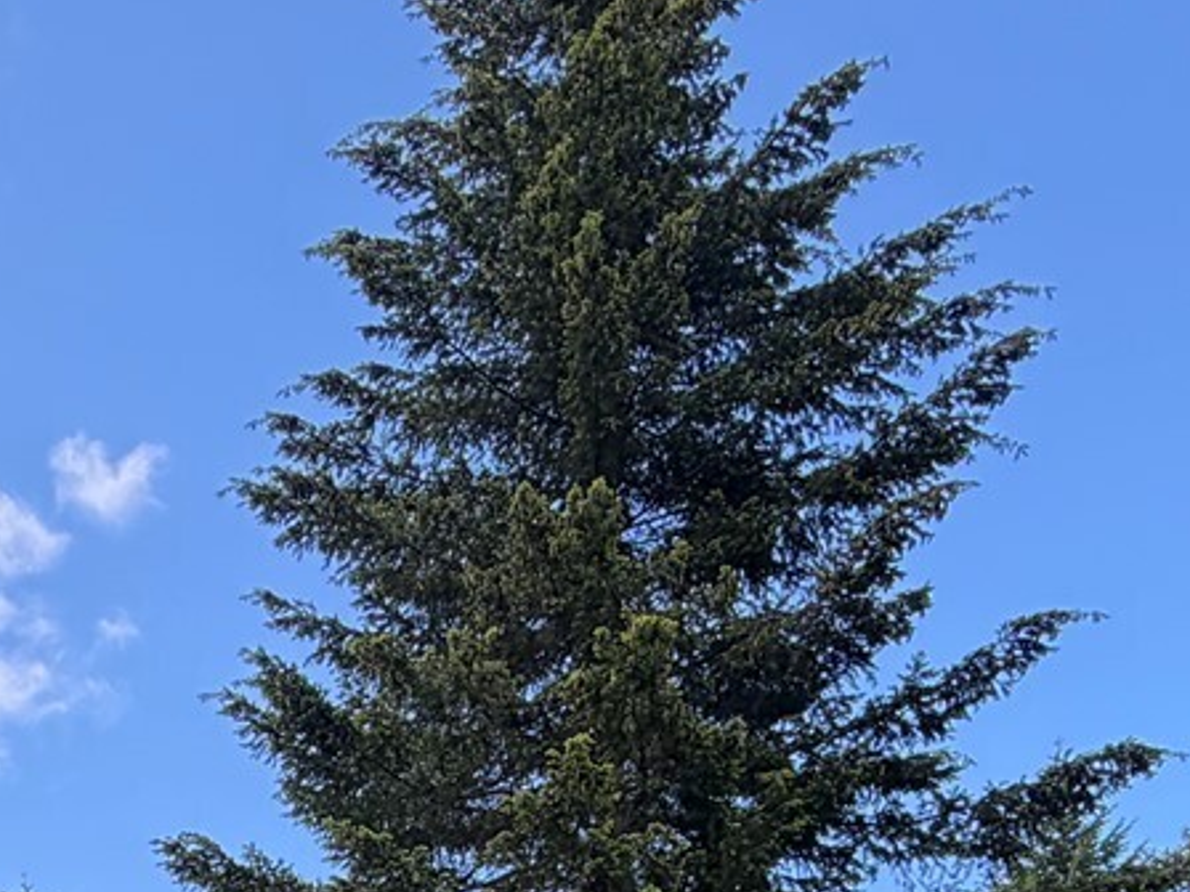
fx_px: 1719
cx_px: 0
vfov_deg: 22.3
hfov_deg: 34.7
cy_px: 1436
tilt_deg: +4.7
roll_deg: +0.7
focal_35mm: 50
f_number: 2.2
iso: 50
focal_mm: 2.22
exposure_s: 1/233
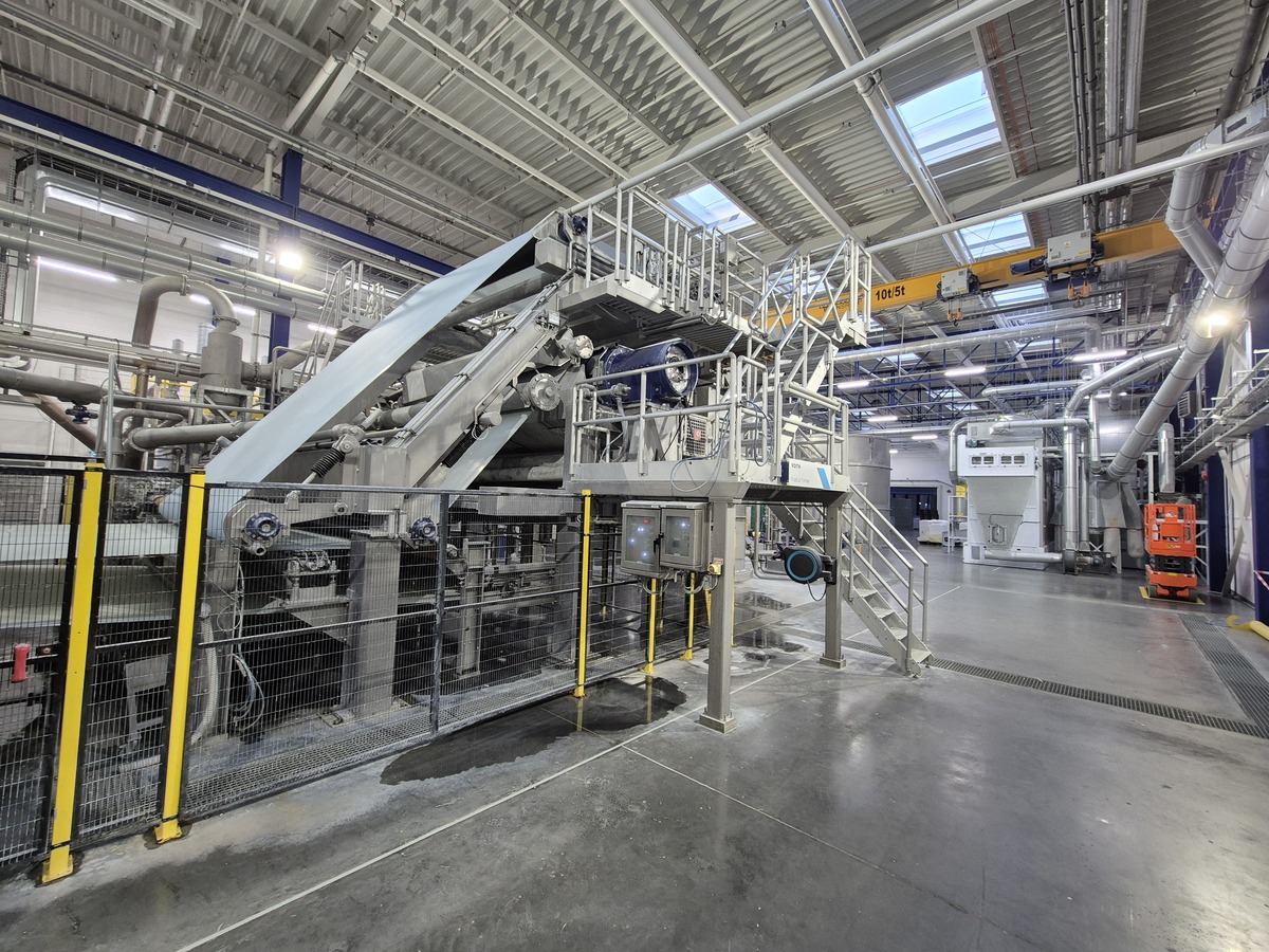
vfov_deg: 89.9
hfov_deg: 106.2
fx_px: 477
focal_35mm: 13
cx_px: 634
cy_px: 476
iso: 200
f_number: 2.2
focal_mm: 2.2
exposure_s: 1/50
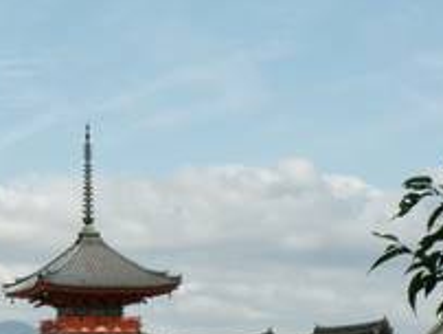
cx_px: 50
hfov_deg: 10.6
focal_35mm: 185
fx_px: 2370
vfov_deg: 8.0
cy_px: 316
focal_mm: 14
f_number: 14.3
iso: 100
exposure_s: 1/100
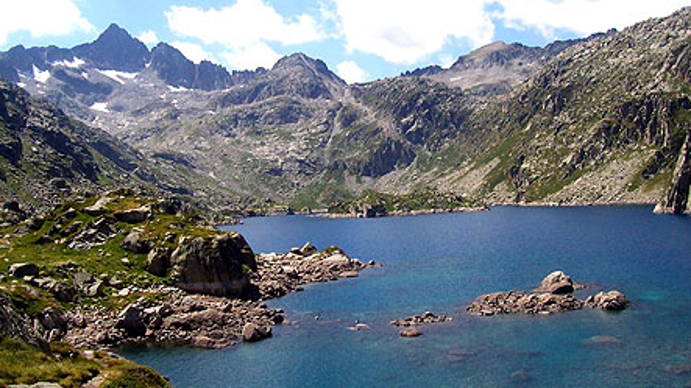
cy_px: 150
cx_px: 342
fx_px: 751
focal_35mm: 41
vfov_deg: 28.9
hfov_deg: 49.4
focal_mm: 5.6
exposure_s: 1/750
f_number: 5.6
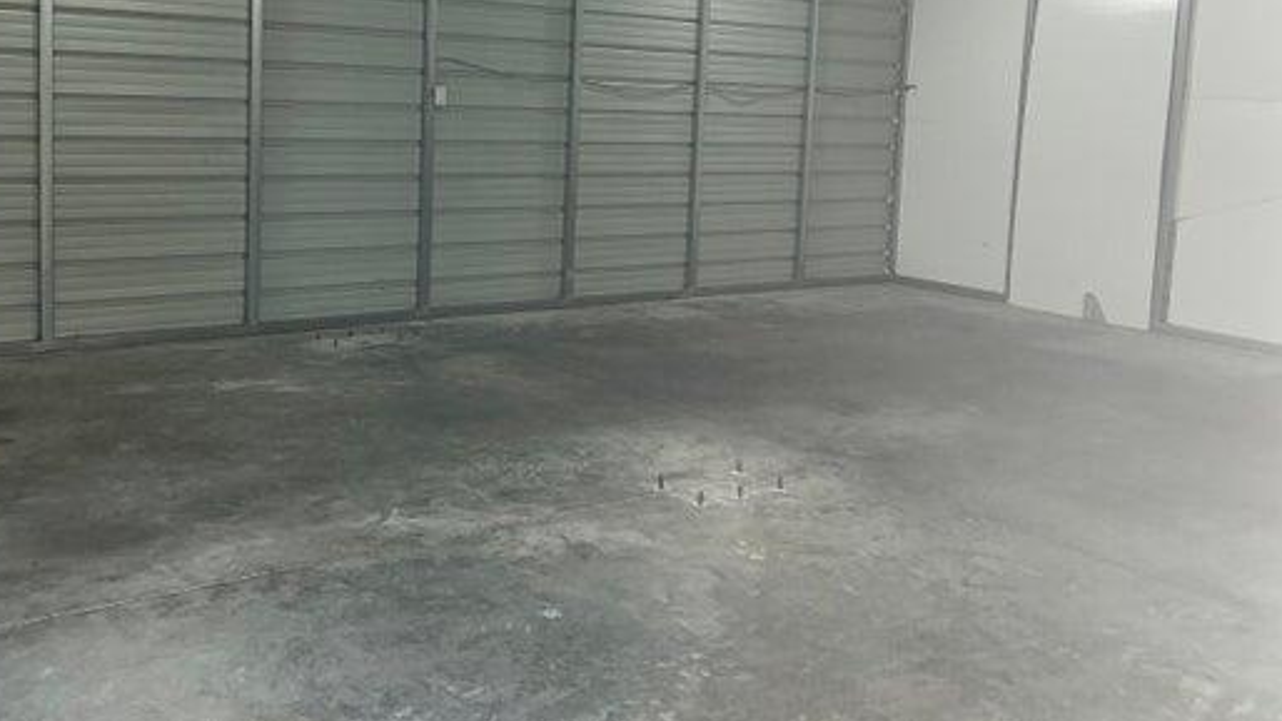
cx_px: 604
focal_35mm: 38
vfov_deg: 30.9
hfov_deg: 52.8
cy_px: 220
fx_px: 1292
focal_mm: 3
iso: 50
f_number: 1.8
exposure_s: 1/60
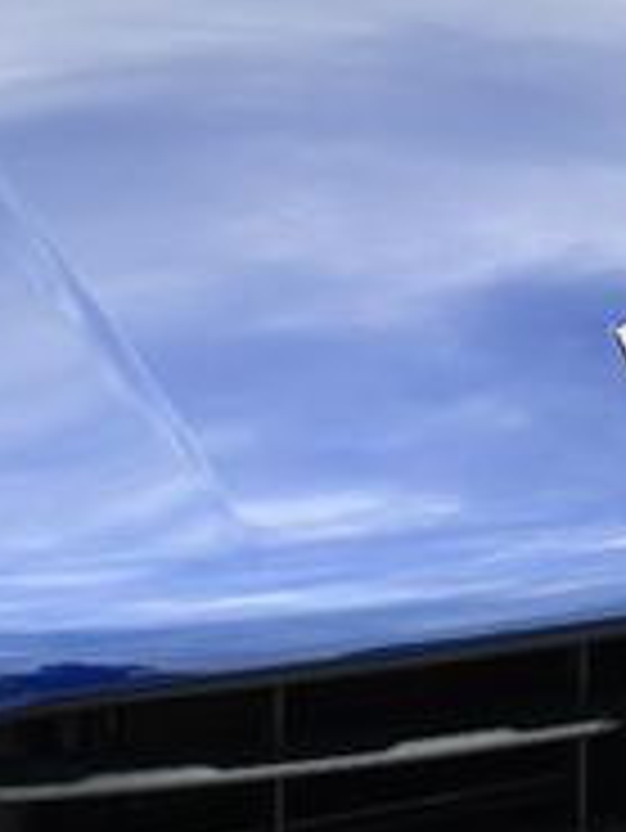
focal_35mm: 160
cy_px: 517
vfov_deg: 12.3
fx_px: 3854
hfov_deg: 9.3
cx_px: 459
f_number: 5.6
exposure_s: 1/250
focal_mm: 24
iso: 250
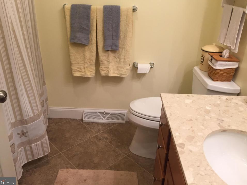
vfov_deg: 45.4
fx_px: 221
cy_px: 89
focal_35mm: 31
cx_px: 116
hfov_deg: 58.3
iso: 40
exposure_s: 1/30
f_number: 2.2
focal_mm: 4.15
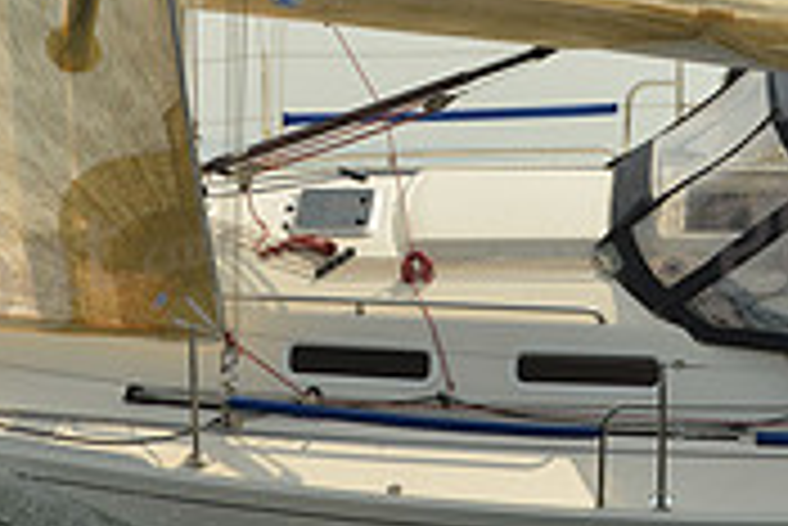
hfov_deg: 8.9
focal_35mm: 232
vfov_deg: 5.9
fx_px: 5082
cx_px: 477
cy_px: 7
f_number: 9
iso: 320
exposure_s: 1/1250
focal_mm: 70
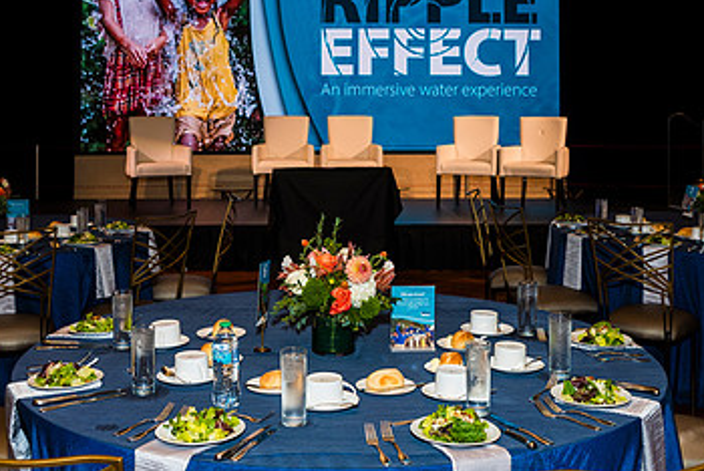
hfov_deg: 41.1
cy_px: 253
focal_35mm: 48
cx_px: 350
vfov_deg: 28.1
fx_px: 939
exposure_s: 1/125
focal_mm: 29
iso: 800
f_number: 5.6
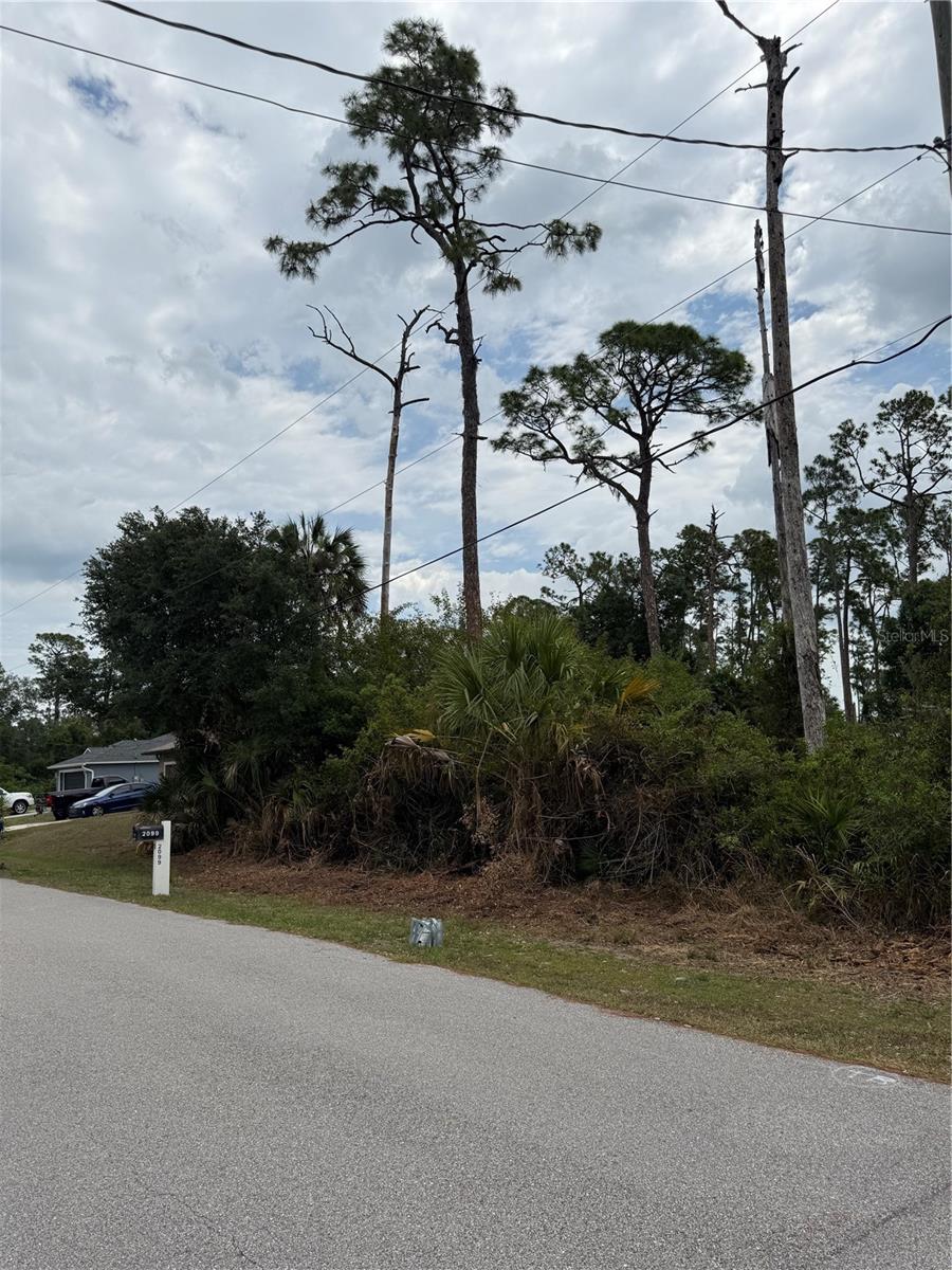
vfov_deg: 71.6
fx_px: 880
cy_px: 635
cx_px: 476
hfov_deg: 56.8
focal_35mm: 24
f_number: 1.78
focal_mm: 6.76
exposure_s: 1/8130
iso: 80
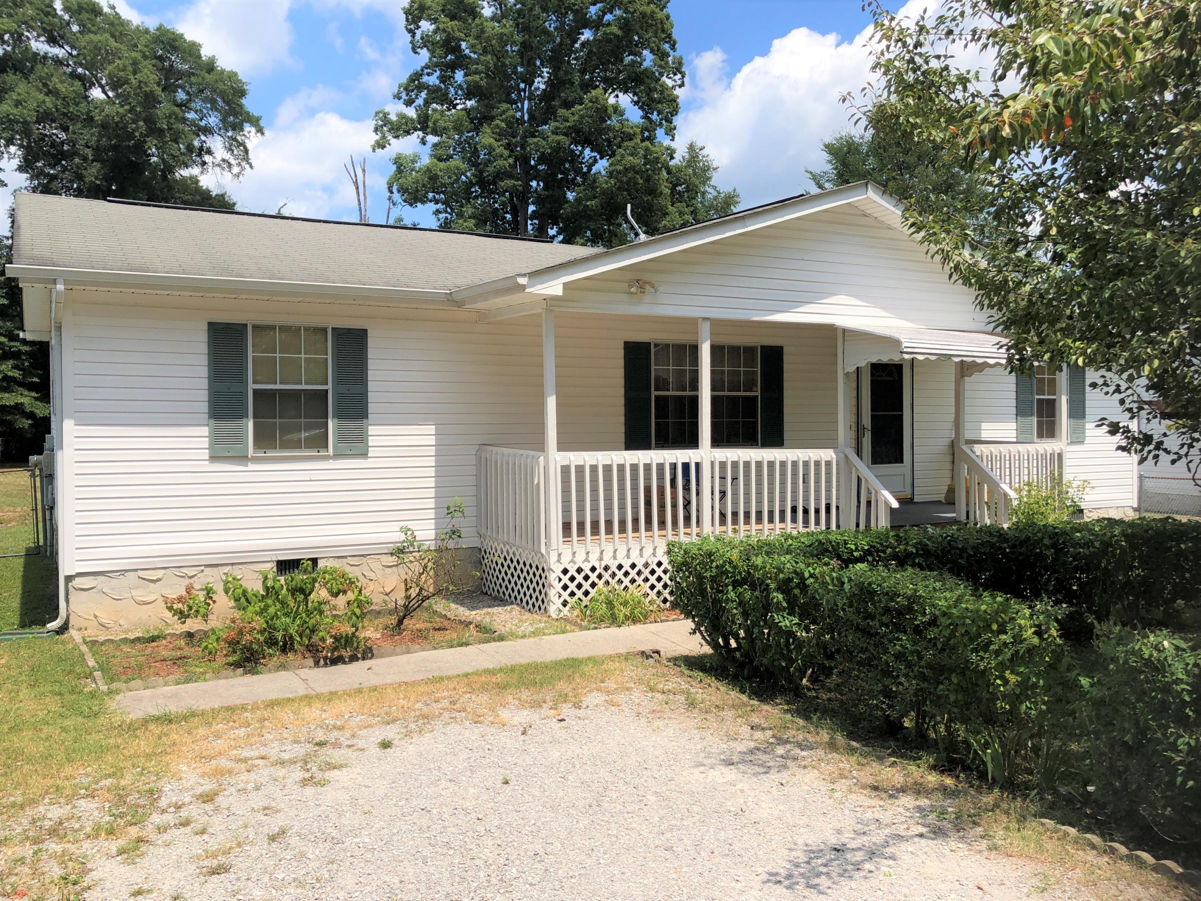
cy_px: 450
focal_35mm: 28
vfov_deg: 49.7
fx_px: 971
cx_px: 600
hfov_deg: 63.4
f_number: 1.8
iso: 20
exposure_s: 1/2525
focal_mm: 3.99
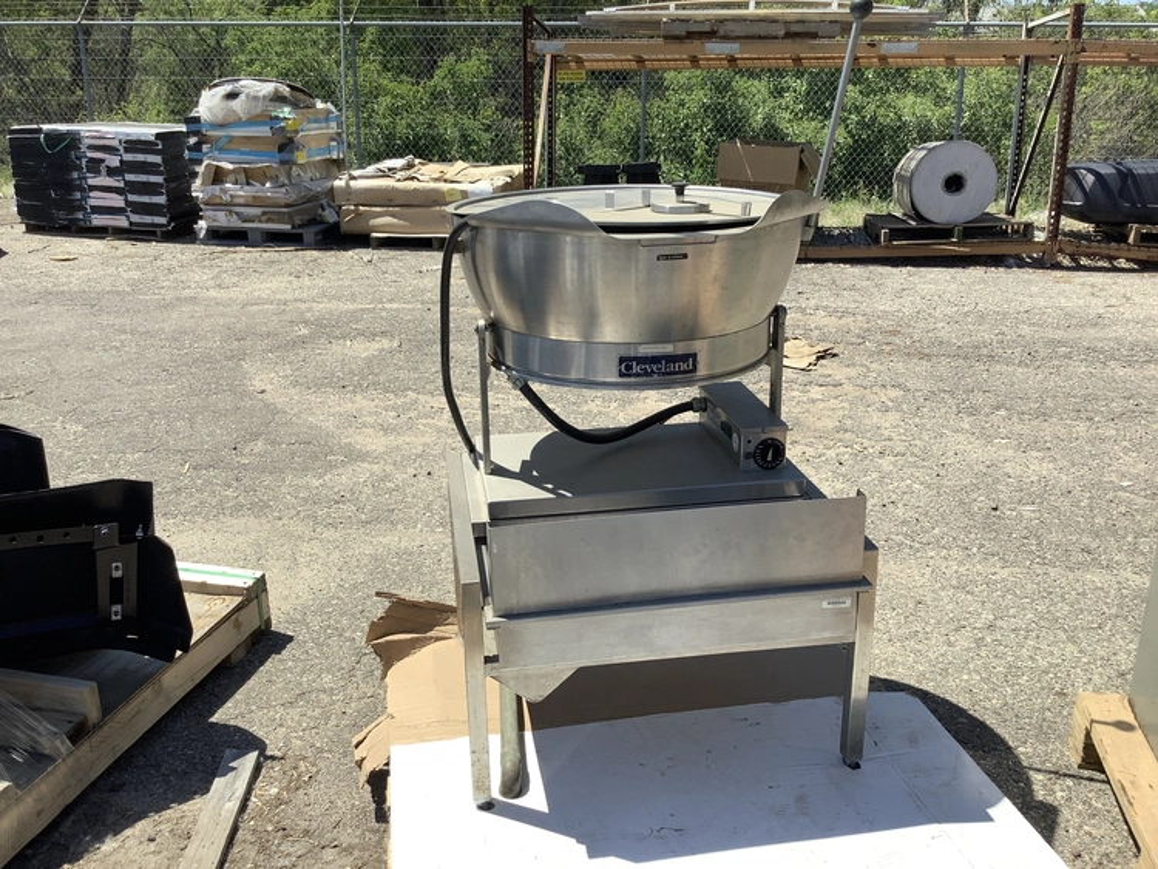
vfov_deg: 45.5
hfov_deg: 58.3
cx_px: 579
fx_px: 1037
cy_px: 434
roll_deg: -1.4
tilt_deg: -18.8
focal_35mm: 31
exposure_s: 1/1359
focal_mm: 3.3
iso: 25
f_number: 2.4
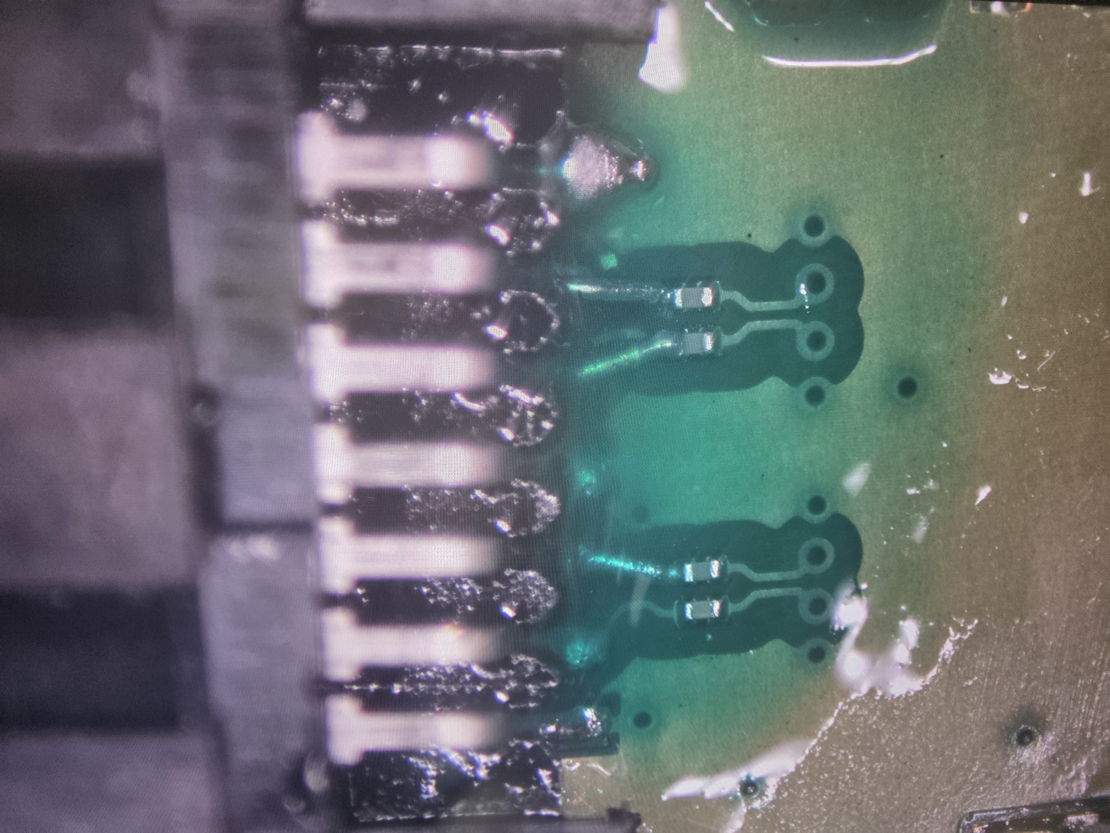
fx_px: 738
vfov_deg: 58.9
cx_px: 555
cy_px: 416
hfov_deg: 73.9
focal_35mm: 23
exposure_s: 1/120
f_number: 1.7
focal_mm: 6.3
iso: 320
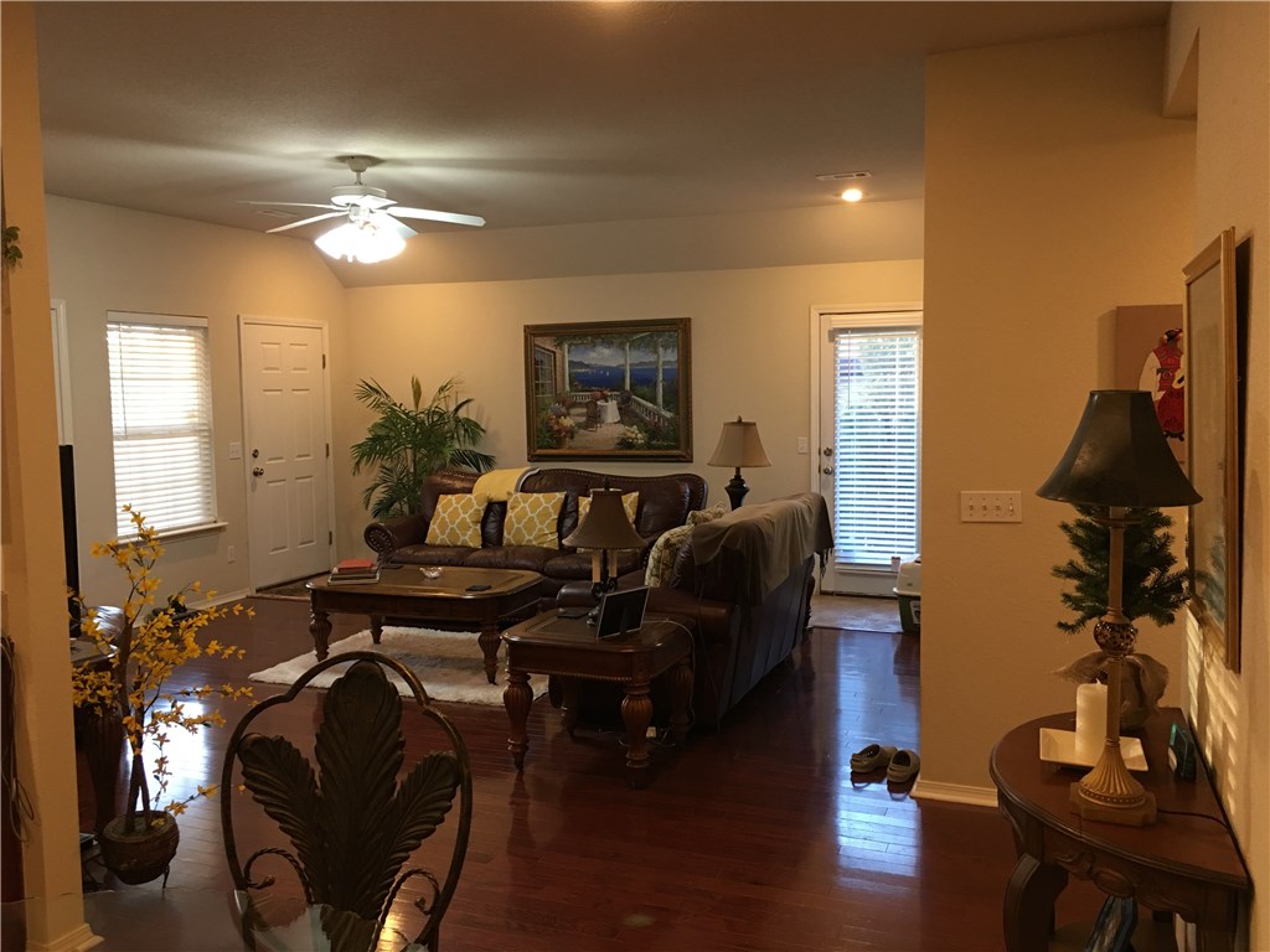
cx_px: 635
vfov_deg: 48.2
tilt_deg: -3.8
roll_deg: +0.7
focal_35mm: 29
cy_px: 476
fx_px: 1064
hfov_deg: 61.7
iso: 64
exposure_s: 1/15
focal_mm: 4.15
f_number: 2.2
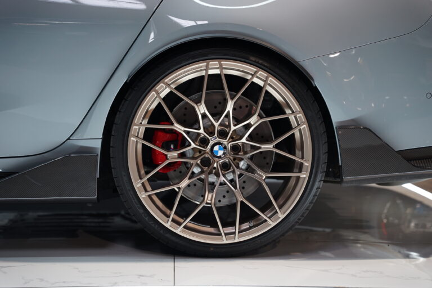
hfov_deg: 28.8
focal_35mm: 70
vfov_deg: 19.5
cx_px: 216
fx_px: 840
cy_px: 144
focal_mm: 70
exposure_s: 1/80
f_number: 2.8
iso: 640
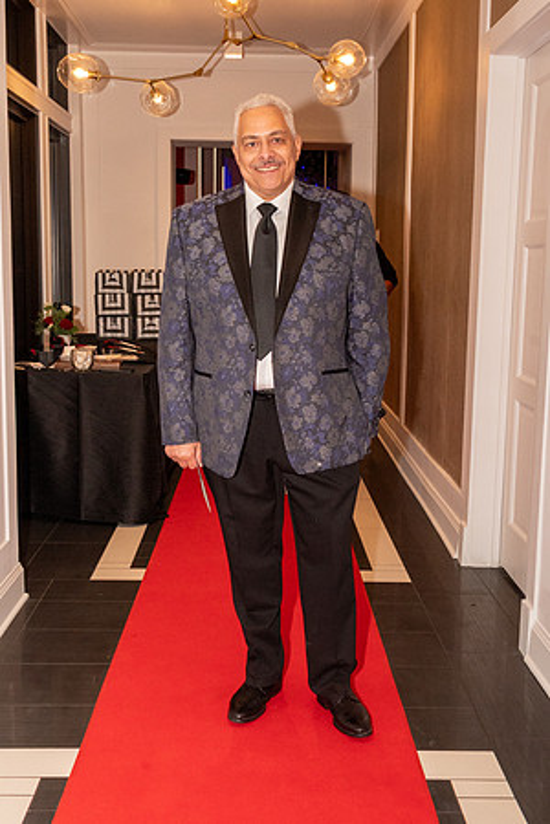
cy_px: 412
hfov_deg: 31.9
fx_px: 962
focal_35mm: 42
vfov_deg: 46.4
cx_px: 275
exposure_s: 1/125
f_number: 9
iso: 2000
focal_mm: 28
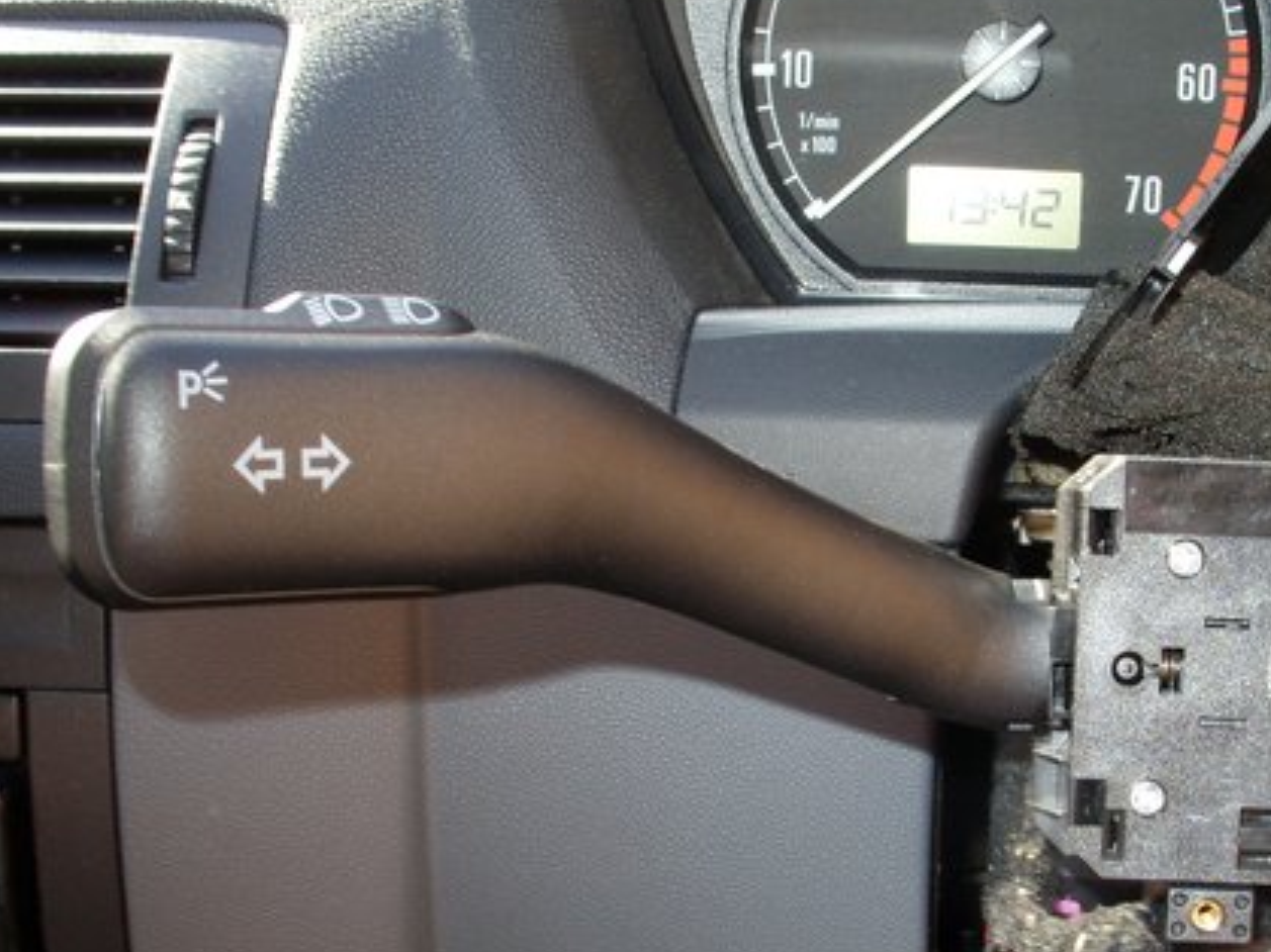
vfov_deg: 25.2
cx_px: 858
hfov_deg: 32.9
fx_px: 2129
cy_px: 585
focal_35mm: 58
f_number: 7.4
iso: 100
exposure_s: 1/30
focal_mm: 7.8
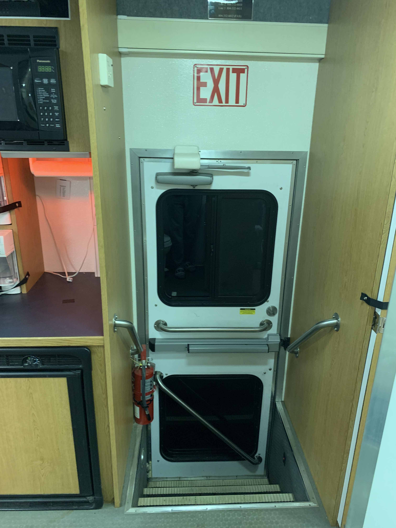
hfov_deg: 53.1
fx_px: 397
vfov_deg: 67.3
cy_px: 264
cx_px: 198
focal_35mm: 26
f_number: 1.8
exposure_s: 1/42
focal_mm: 4.25
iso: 400
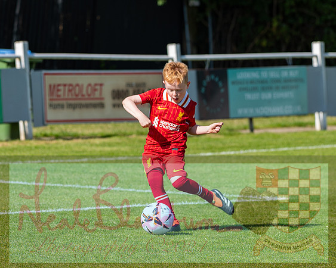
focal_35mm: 361
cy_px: 123
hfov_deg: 5.4
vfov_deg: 4.3
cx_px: 158
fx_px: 3594
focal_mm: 135
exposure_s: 1/1000
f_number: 3
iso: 50
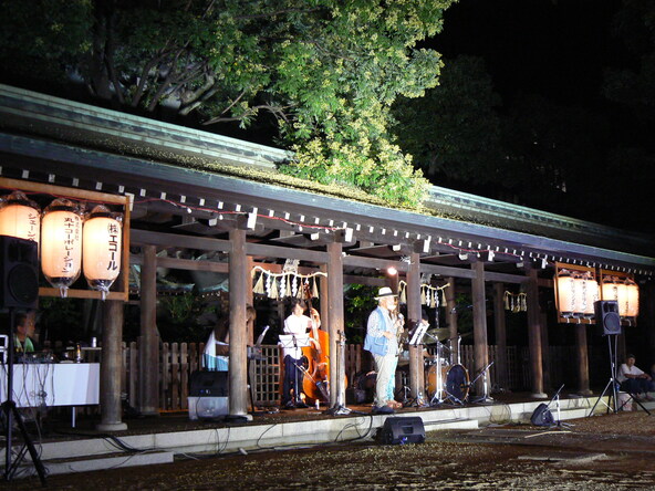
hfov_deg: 38.9
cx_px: 328
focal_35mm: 49
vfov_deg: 29.7
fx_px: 927
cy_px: 246
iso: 200
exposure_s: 1/10
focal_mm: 8.2
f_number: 2.8
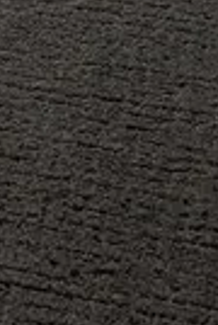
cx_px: -137
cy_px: -770
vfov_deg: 8.4
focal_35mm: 190
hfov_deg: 7.1
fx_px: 1717
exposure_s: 1/712
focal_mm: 6.9
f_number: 1.68
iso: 23
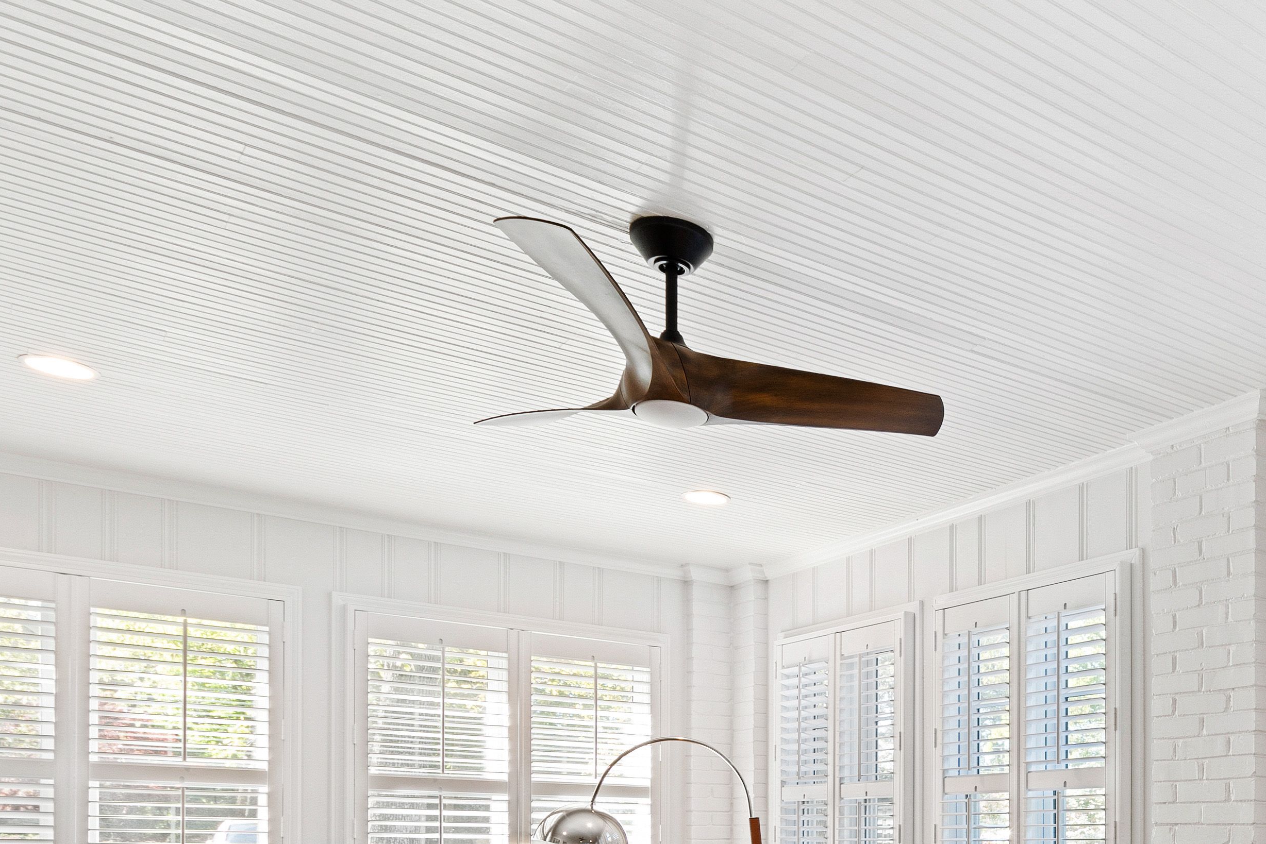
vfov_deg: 34.6
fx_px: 1196
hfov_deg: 51.1
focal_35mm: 34
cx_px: 1071
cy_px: 882
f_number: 8
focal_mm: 10
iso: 100
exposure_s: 1/2
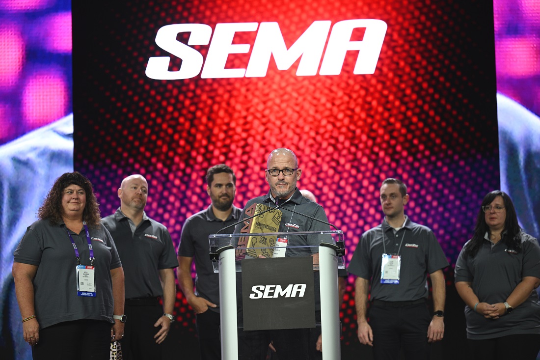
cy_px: 180
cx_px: 270
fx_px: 2025
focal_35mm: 135
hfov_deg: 15.2
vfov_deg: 10.2
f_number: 2.8
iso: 1000
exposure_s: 1/200
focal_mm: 135
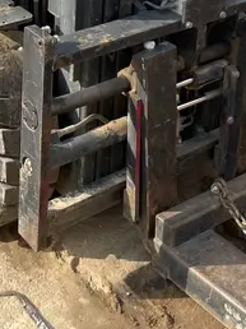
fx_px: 702
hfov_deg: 19.7
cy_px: -106
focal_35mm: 74
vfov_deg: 23.2
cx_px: 68
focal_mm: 4.2
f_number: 1.6
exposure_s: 1/2020
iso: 32
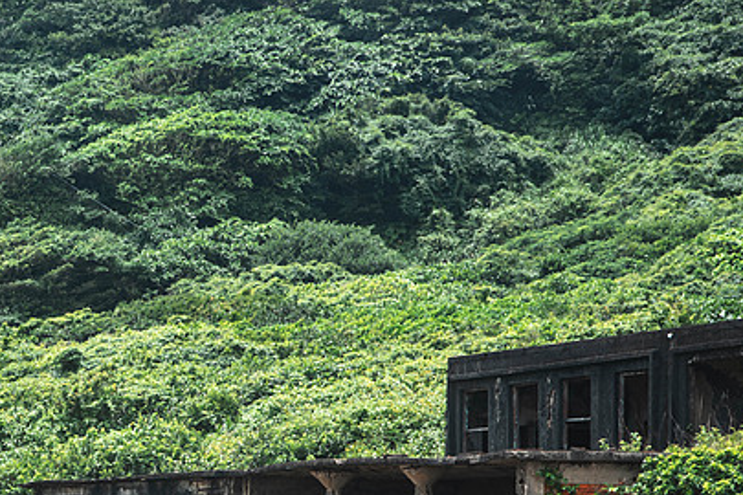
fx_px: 3261
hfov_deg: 12.9
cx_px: 48
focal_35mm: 158
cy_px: 461
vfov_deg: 8.7
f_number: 5.6
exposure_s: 1/80
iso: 200
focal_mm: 82
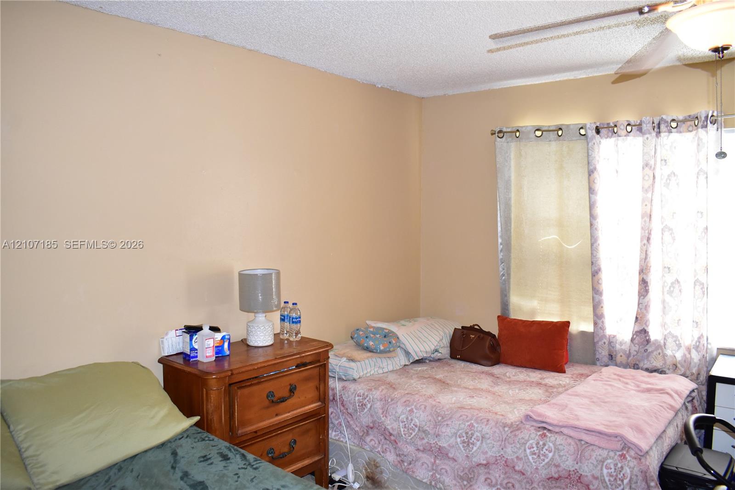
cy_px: 245
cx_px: 368
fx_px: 551
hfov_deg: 67.4
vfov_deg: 47.9
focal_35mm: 27
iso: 1250
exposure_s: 1/60
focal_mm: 18
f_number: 4.5
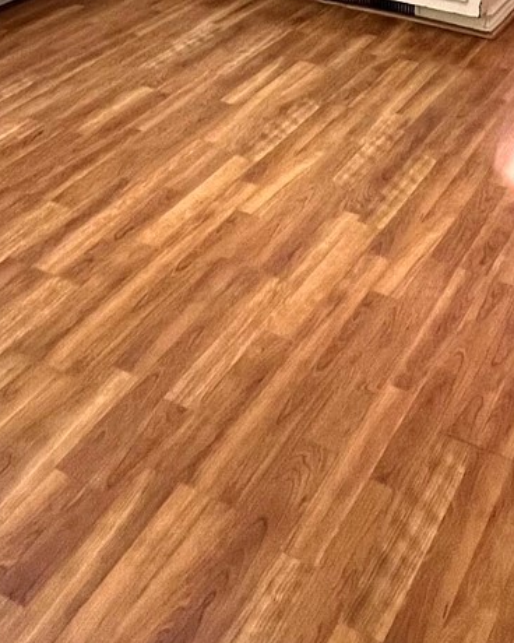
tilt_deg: -8.1
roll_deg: -2.6
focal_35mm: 53
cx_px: 348
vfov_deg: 27.7
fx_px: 1008
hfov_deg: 28.4
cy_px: -247
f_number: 1.8
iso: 125
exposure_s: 1/120
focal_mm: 1.57
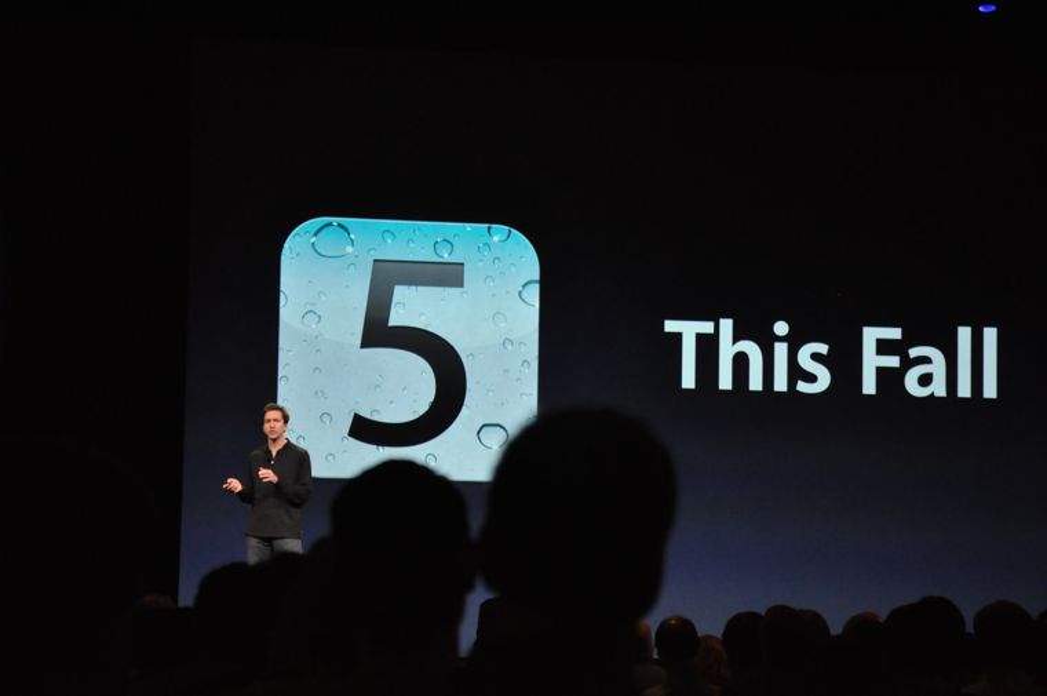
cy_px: 348
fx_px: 3050
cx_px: 524
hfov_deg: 19.5
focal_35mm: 105
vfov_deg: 13.0
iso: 1600
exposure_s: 1/80
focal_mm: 70
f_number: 5.3
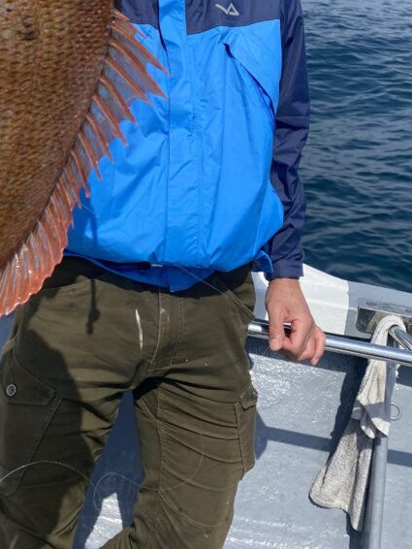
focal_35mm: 47
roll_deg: +2.1
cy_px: 73
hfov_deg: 30.7
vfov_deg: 38.1
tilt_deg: -16.8
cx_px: 141
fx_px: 745
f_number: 1.8
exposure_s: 1/3401
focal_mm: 4.25
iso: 32
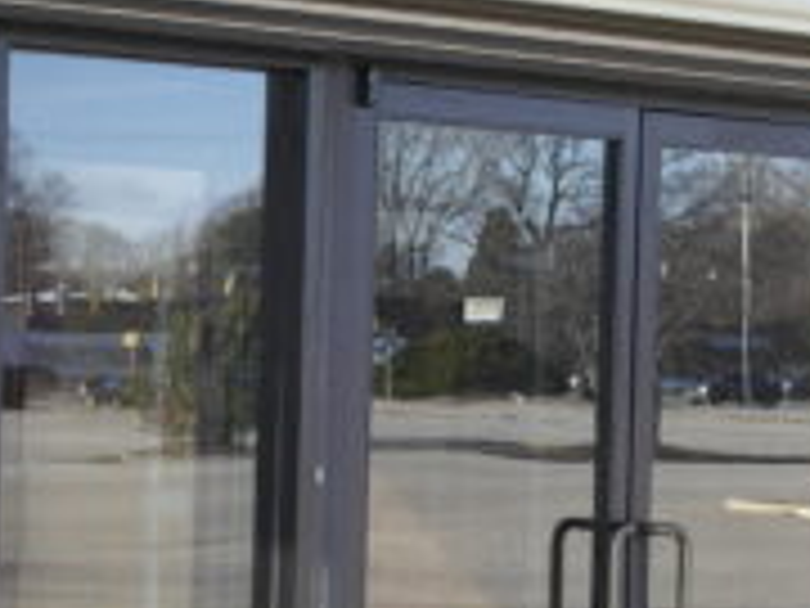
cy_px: 351
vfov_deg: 12.0
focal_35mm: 123
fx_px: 2878
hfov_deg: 14.6
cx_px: -490
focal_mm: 20
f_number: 4.5
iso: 100
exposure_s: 1/125
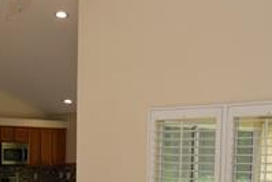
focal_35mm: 77
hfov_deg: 23.7
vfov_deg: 17.2
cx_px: -64
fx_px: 582
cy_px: 194
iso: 200
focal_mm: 10
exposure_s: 1/100
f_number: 5
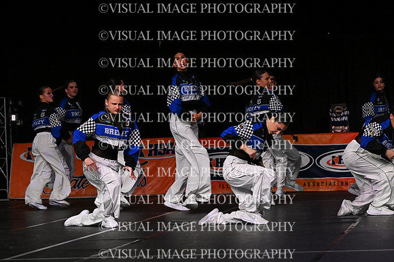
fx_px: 1553
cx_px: 197
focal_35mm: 142
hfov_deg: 14.5
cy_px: 131
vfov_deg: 9.7
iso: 6400
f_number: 4
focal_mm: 95
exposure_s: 1/1000
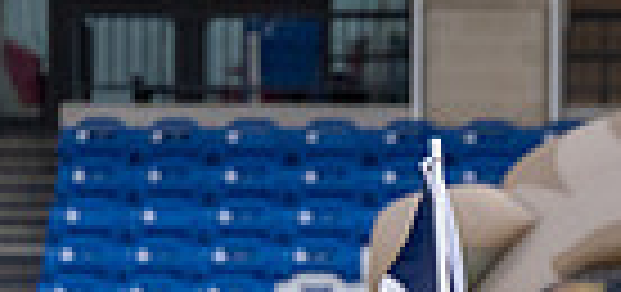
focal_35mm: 1242
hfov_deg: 1.8
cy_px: 832
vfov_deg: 0.8
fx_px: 19703
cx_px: 1398
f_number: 4
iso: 1000
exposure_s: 1/1250
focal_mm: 200
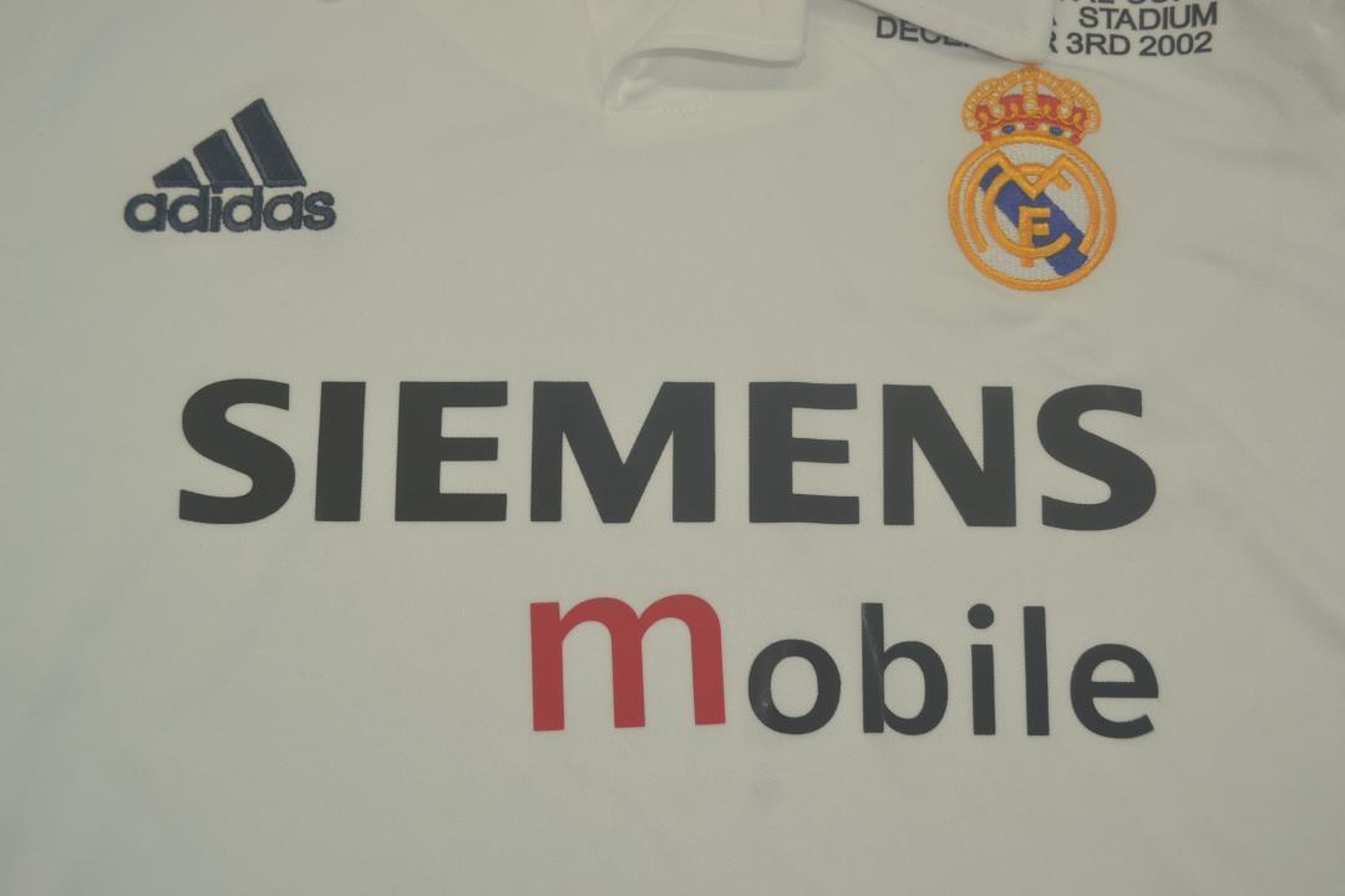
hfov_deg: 46.4
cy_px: 448
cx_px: 672
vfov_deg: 31.9
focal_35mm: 42
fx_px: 1569
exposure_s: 1/160
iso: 200
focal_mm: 28
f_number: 4.5
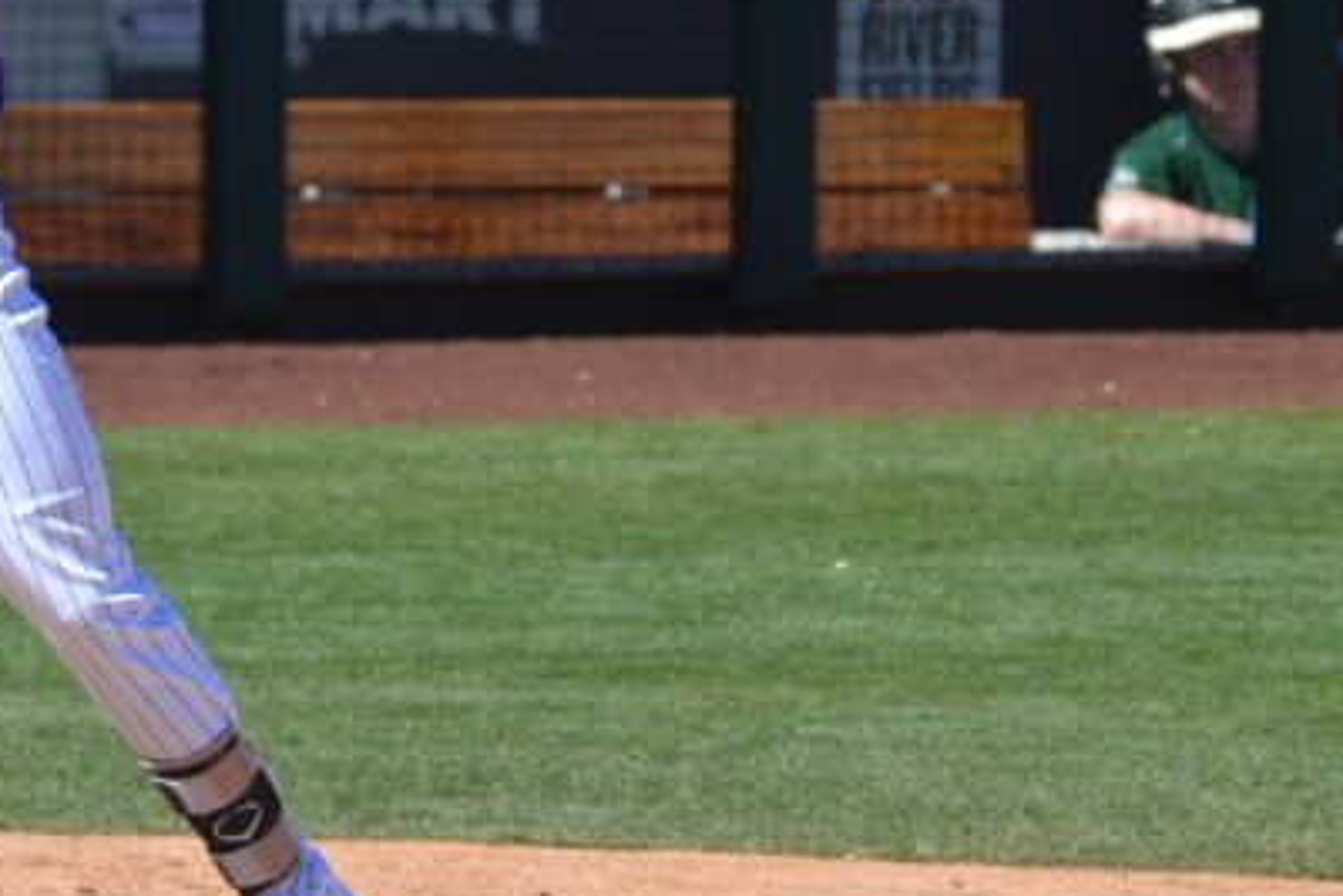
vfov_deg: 1.4
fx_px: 35824
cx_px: -131
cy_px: 49
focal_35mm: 960
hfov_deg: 2.1
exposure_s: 1/1250
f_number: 5.6
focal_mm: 250
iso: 400
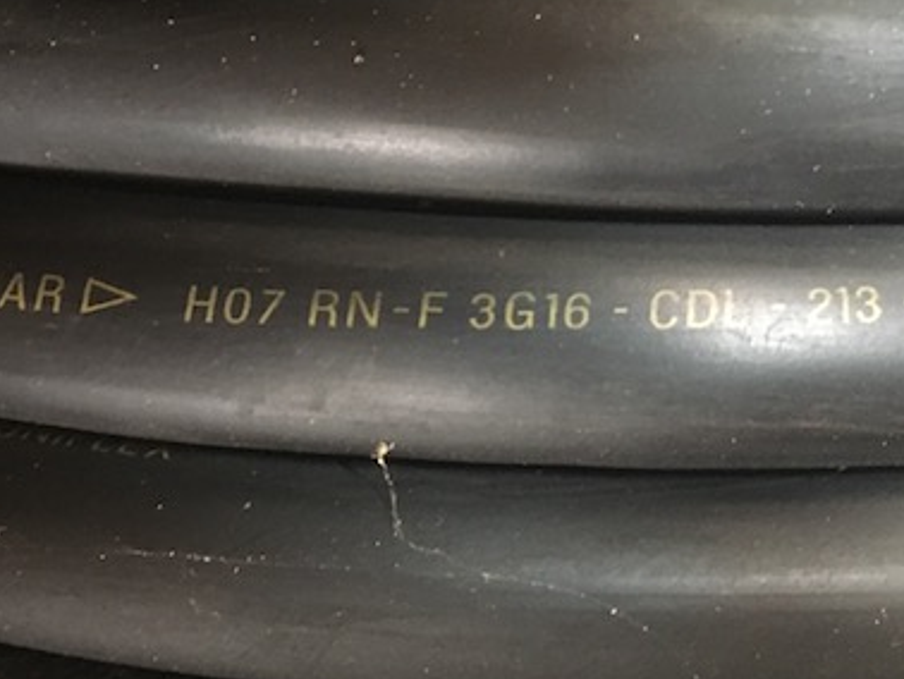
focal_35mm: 58
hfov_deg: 33.2
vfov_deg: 25.2
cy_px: 269
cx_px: 433
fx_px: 1516
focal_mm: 4.15
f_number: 2.2
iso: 500
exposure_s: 1/17
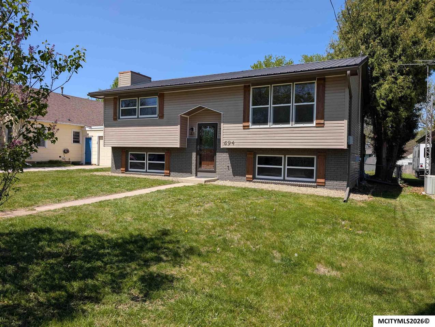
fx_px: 302
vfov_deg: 56.9
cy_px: 164
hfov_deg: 71.5
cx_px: 218
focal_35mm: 24
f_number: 1.68
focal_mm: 6.9
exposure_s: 1/1018
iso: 20
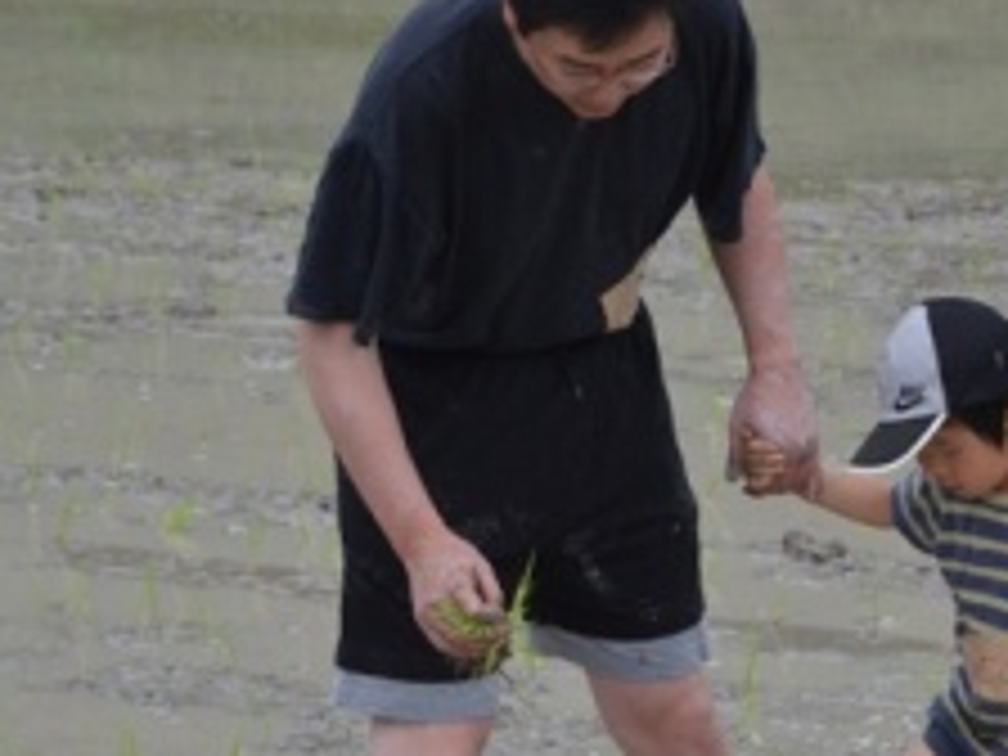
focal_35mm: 190
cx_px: 783
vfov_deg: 7.8
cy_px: 353
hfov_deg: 10.4
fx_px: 5533
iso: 1000
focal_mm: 66
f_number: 8
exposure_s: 1/640
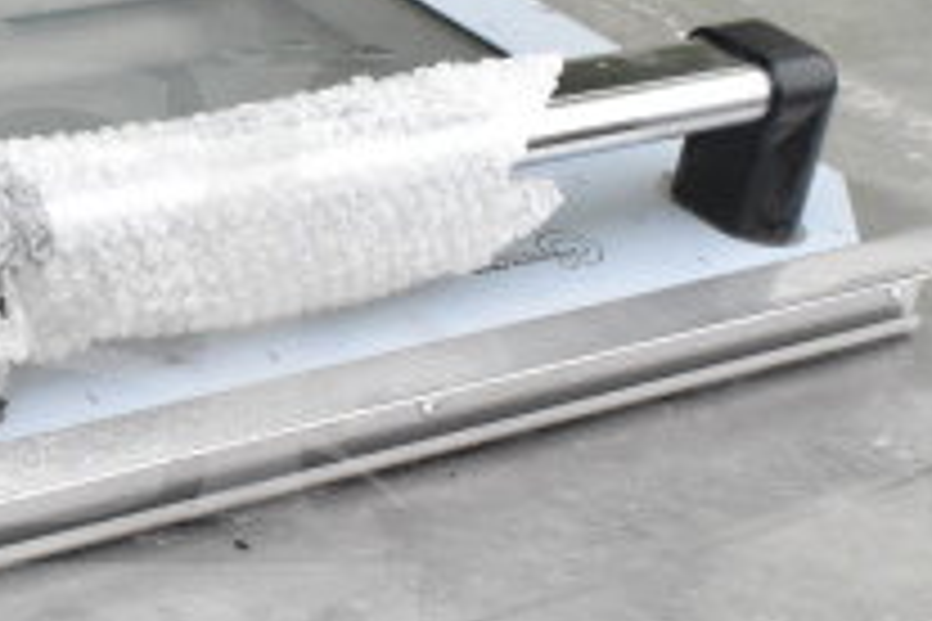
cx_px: -90
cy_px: 421
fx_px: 2627
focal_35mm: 101
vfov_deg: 13.5
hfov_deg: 19.3
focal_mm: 23
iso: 6400
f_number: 14
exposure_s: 1/800
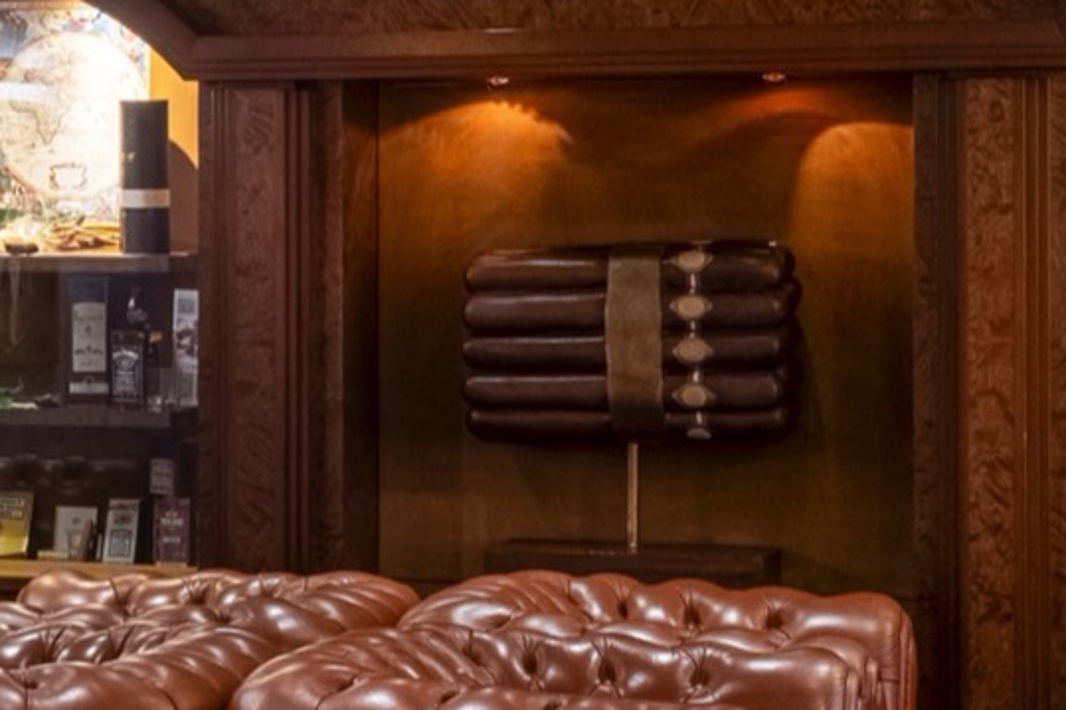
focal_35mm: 141
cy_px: 265
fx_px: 4174
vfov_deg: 9.7
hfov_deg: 13.6
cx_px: -609
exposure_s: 1/4
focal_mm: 19
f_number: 11
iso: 400
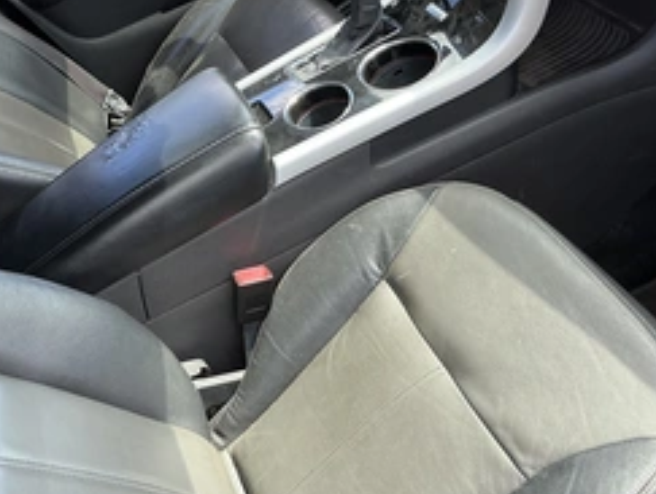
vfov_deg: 31.6
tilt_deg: -36.2
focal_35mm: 46
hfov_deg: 40.2
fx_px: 873
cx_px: 175
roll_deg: +43.3
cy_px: 248
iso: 25
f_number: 1.8
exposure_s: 1/122
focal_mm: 3
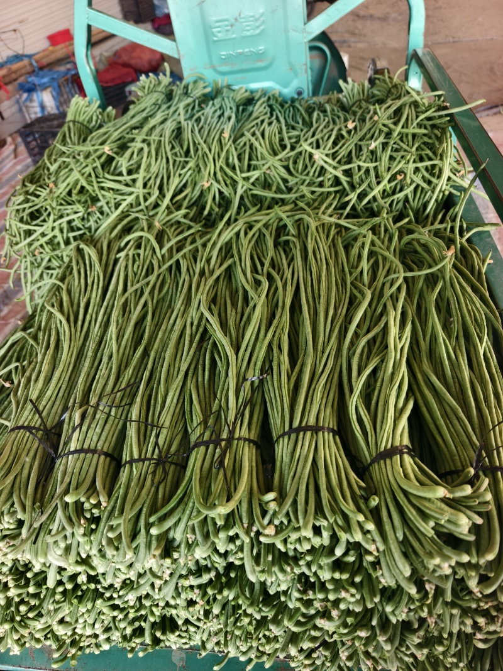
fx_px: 446
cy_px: 336
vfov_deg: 73.9
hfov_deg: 58.9
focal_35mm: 23
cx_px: 252
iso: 188
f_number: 1.75
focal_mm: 8.67
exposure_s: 1/100
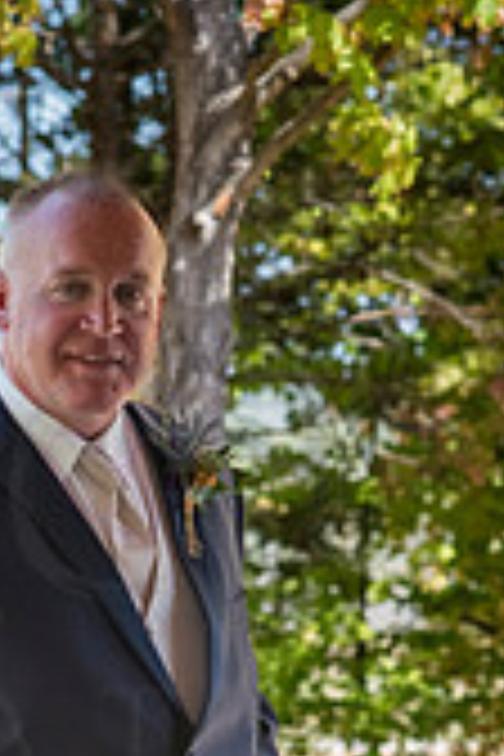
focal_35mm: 228
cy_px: 886
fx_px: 4788
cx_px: 130
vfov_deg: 8.9
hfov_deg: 6.0
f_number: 6.3
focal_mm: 85
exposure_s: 1/320
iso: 400
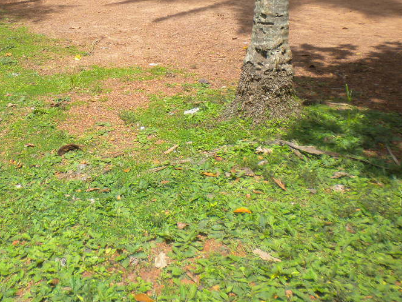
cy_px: 72
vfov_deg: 26.6
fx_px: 627
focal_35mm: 54
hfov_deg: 35.1
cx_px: 127
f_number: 4.6
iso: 113
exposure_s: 1/440
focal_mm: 6.3
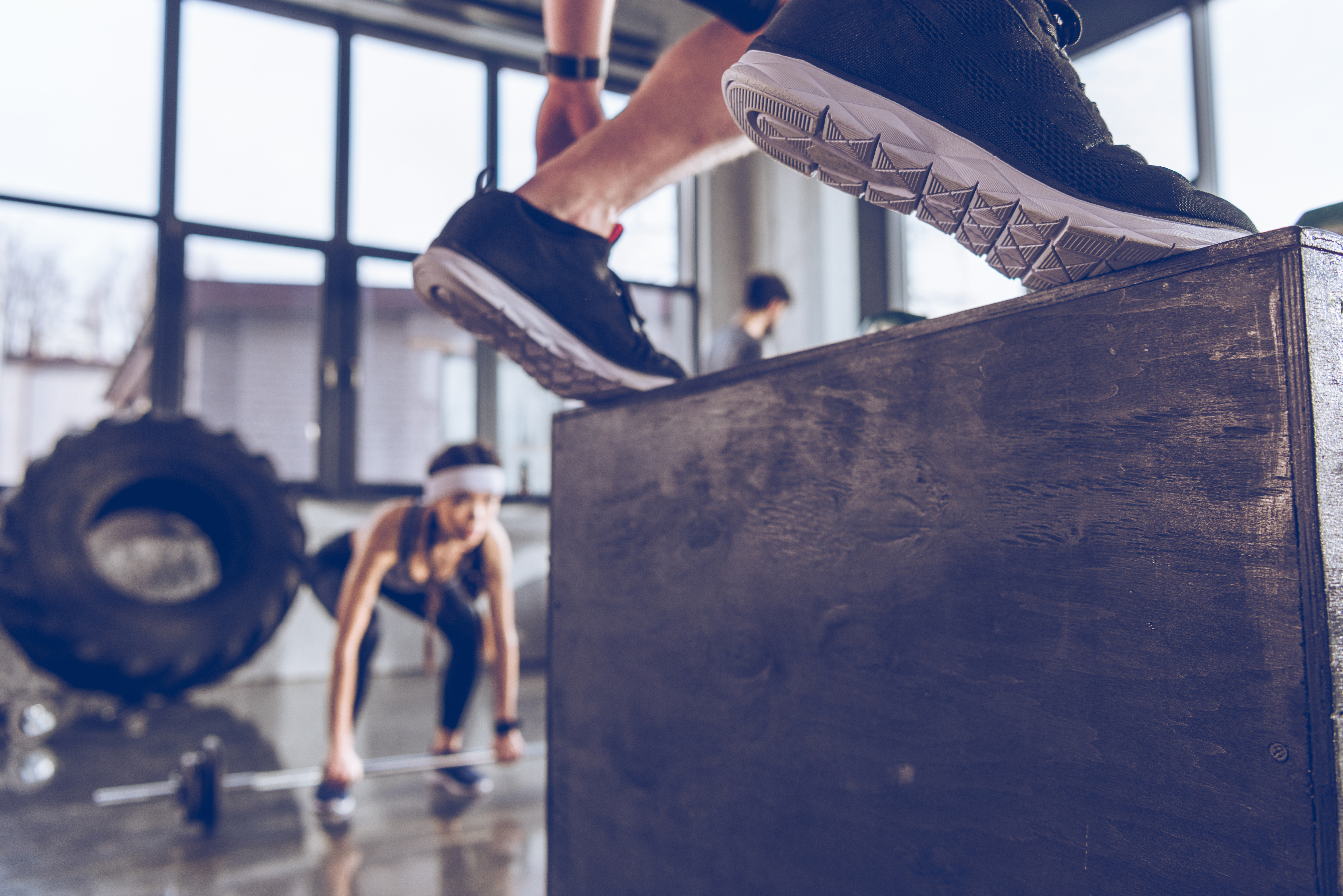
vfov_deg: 41.1
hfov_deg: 58.7
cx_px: 672
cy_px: 448
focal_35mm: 32
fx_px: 1194
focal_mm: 32
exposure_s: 1/100
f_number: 4
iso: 200
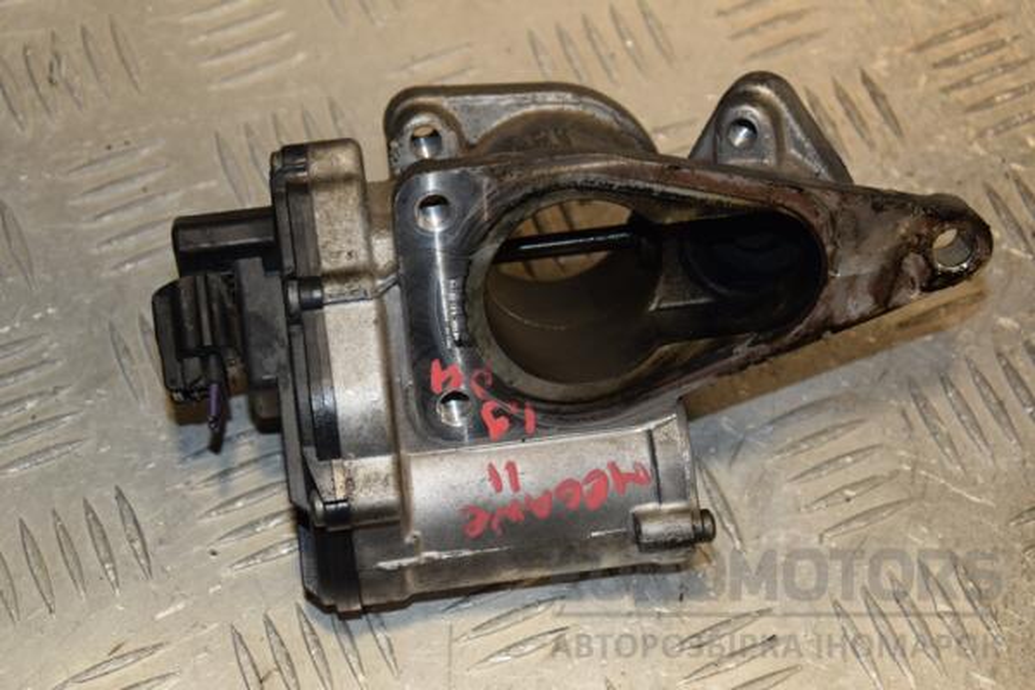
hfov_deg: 23.4
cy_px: 345
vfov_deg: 15.7
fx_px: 2501
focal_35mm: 87
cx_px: 518
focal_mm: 58
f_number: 7.1
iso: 800
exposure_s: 1/200
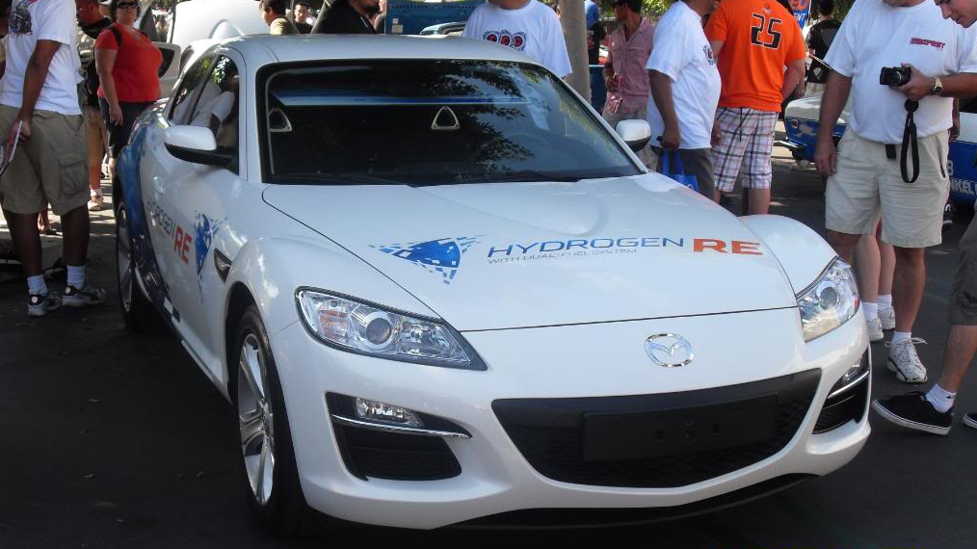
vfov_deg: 21.8
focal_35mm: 55
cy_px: 267
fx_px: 1425
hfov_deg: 37.9
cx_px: 489
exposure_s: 1/250
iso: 80
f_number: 3.4
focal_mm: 8.4
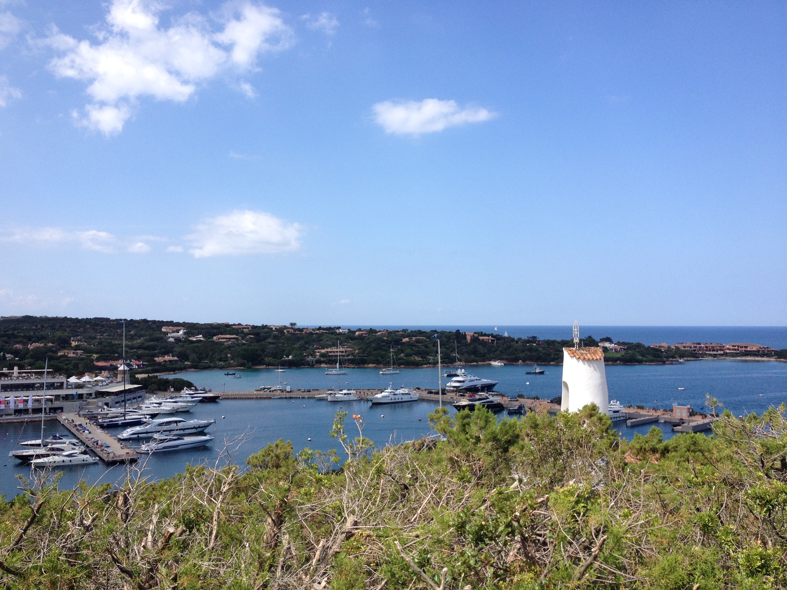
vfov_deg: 40.7
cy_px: 295
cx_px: 394
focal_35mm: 35
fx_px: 796
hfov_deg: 52.6
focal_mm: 4.28
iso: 50
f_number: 2.4
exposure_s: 1/1346
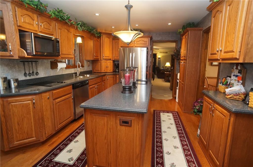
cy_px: 84
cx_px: 126
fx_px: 168
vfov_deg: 52.9
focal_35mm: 24
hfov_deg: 73.9
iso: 800
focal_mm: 16
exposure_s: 1/60
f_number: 4
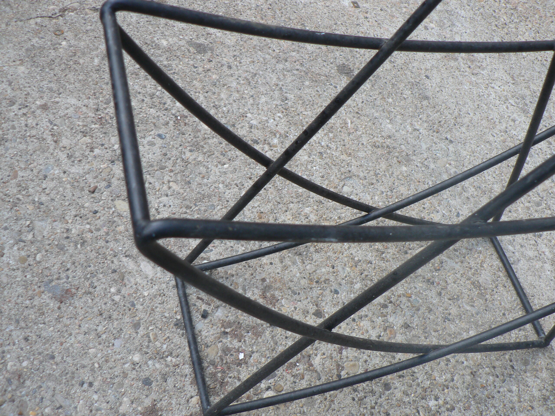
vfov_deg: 39.7
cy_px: 208
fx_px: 577
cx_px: 278
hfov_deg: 51.4
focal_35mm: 36
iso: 80
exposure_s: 1/40
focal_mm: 6
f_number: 2.8
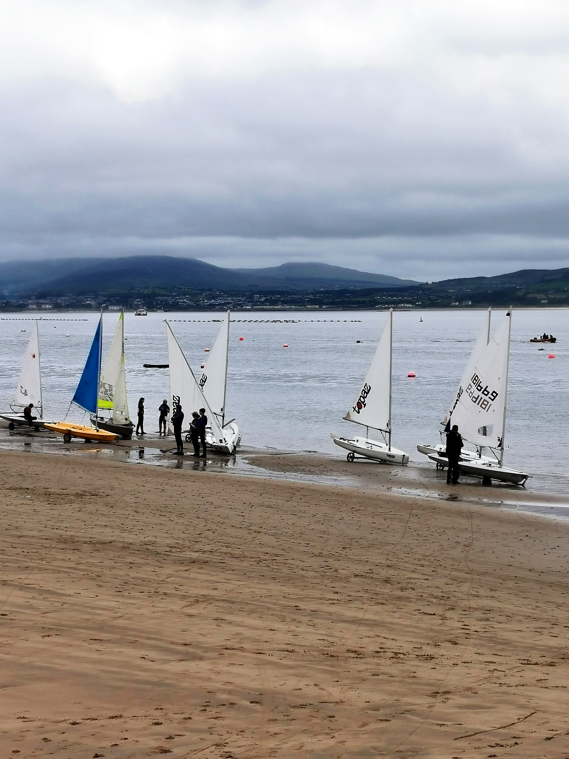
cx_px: 284
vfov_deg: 24.1
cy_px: 380
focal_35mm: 81
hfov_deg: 18.2
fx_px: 1775
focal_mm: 5.56
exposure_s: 1/3953
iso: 50
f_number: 1.6
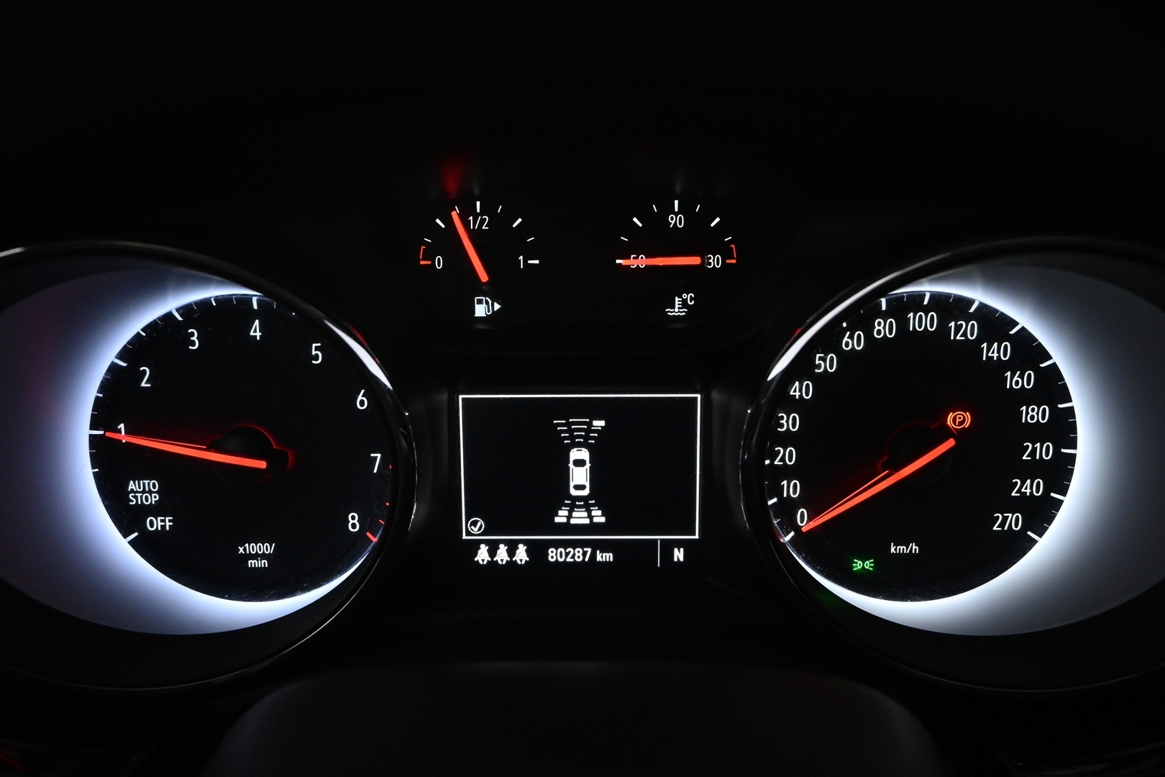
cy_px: 388
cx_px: 582
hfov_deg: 73.7
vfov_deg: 53.1
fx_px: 777
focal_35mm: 24
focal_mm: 16
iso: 3200
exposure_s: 1/80
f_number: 4.5
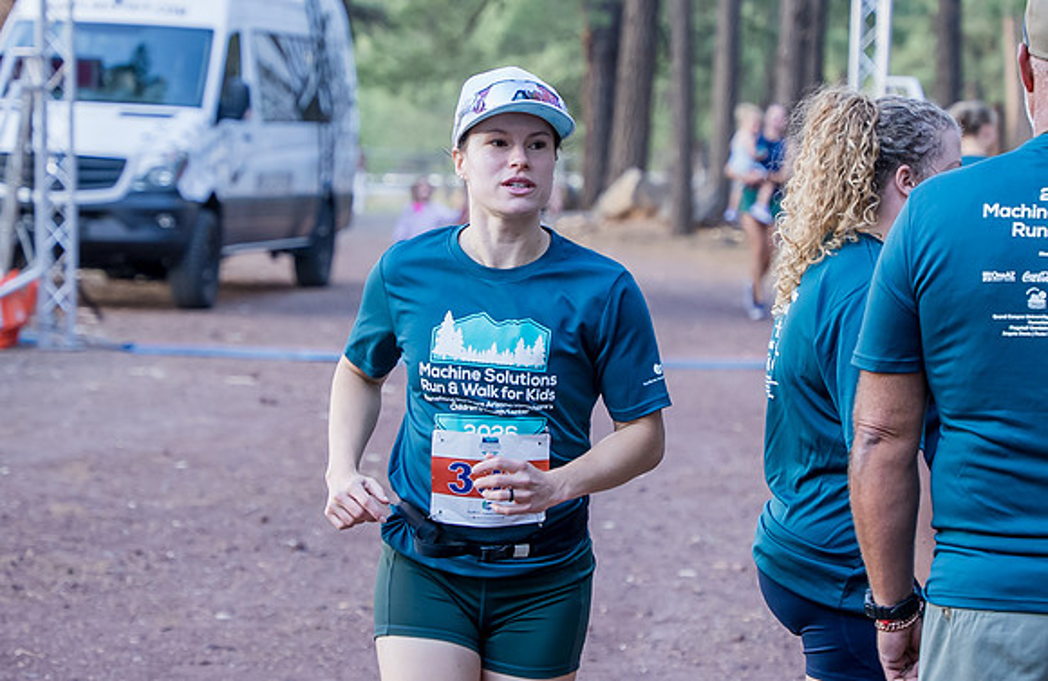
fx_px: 3804
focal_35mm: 132
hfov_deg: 15.7
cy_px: 336
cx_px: 539
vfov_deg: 10.2
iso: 400
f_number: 3.2
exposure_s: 1/250
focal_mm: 70
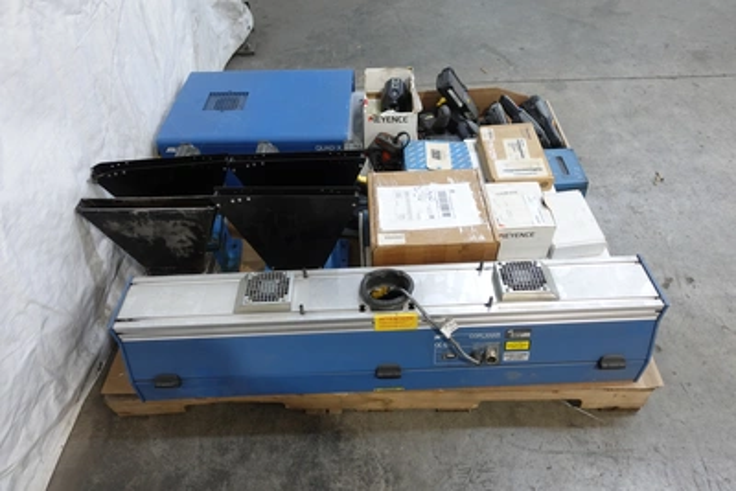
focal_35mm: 24
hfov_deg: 73.7
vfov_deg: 53.2
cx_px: 368
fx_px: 491
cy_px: 246
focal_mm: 8.8
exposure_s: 1/30
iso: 200
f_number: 1.8
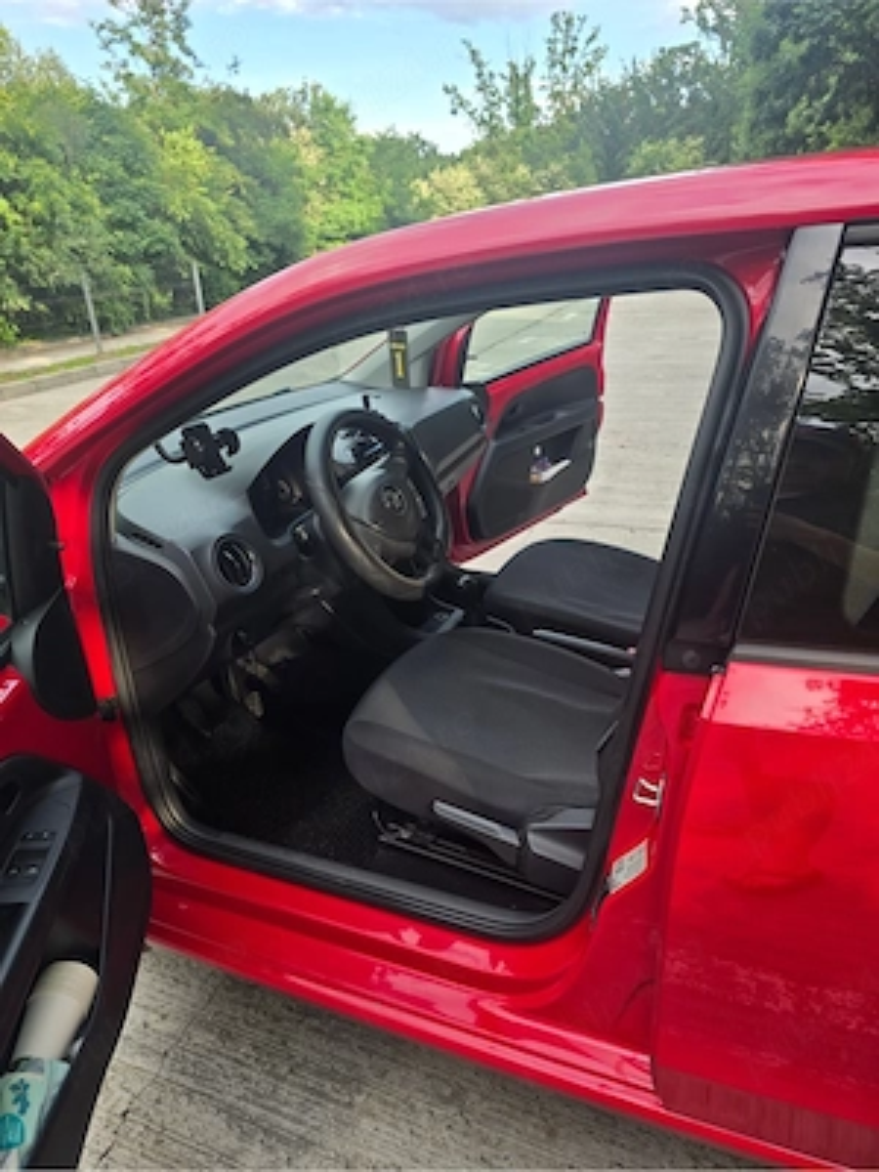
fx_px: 779
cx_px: 440
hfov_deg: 58.9
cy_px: 586
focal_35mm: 23
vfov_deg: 73.9
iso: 32
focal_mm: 6.3
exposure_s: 1/180
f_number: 1.7
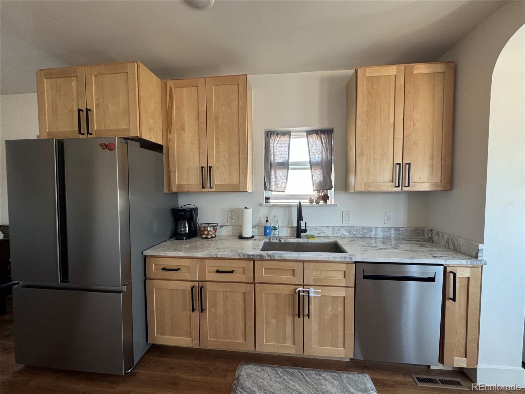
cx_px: 262
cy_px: 197
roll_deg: +0.1
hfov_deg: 102.1
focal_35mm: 14
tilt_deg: -3.2
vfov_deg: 85.6
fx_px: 212
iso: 160
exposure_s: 1/60
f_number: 2.2
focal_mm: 2.22
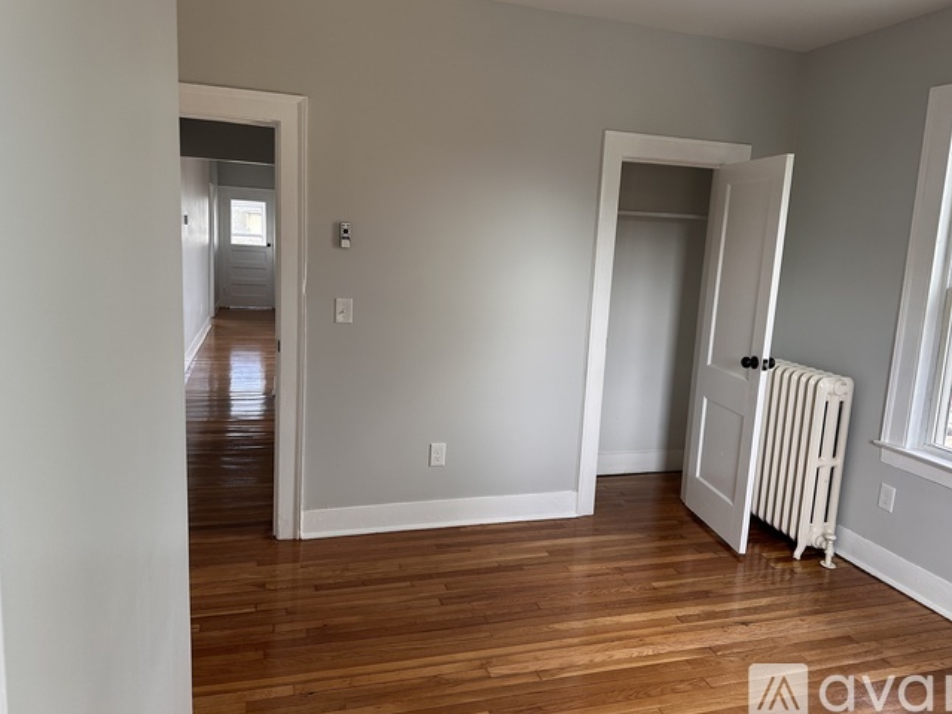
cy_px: 351
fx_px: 688
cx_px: 493
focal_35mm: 25
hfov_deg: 69.4
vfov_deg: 54.9
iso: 250
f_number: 1.78
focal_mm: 6.86
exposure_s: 1/120
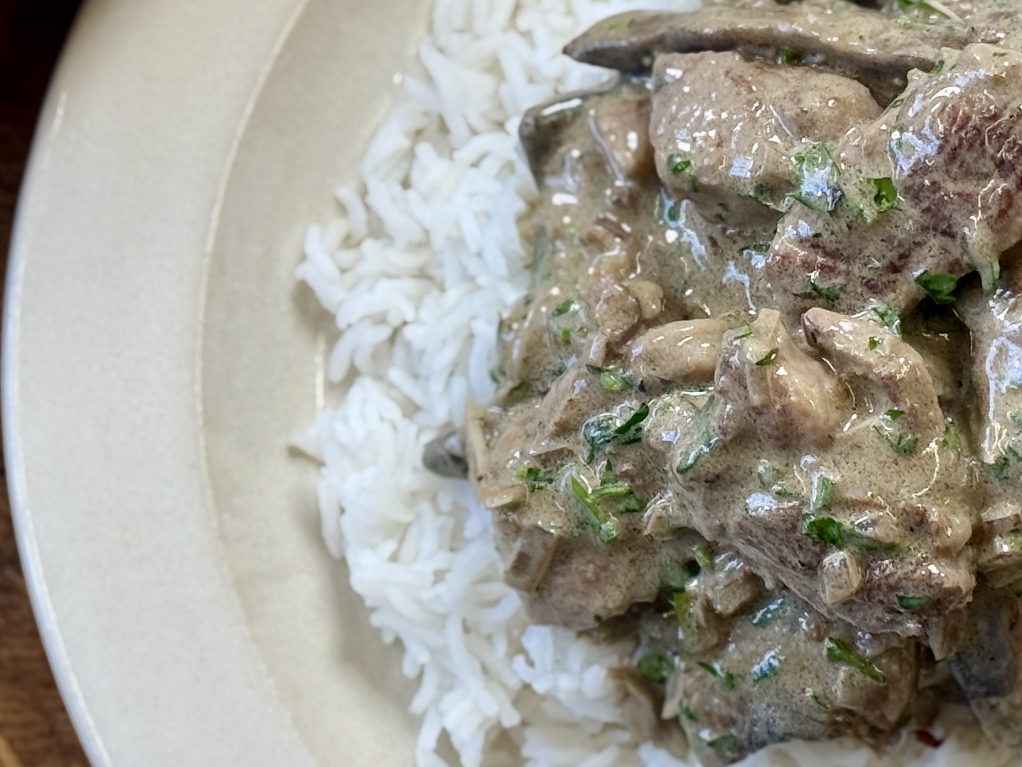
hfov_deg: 15.0
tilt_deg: -83.8
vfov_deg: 11.3
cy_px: 408
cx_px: 775
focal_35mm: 131
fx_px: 3868
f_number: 1.78
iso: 50
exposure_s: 1/100
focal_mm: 6.76
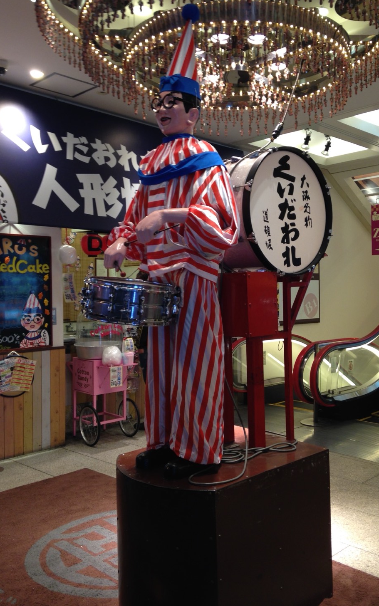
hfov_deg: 35.2
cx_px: 225
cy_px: 295
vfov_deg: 54.0
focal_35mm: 36
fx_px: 595
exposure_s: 1/20
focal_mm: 4.12
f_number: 2.4
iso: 50
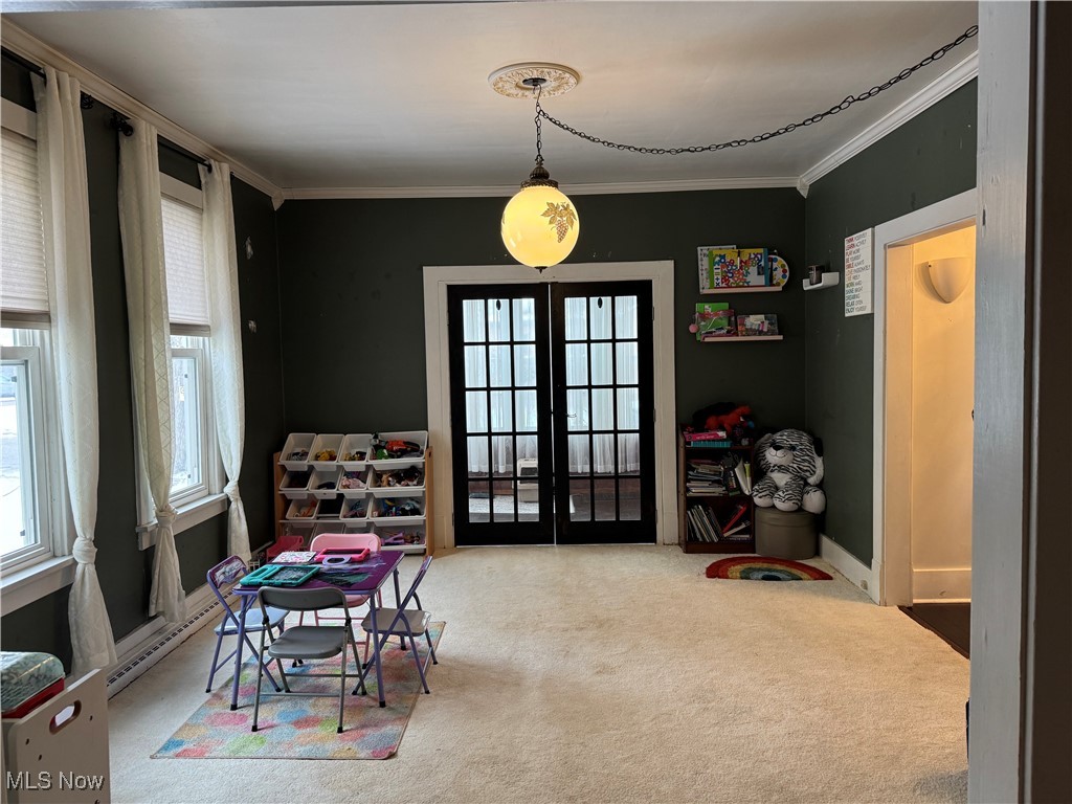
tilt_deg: -3.9
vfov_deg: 56.8
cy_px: 402
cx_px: 536
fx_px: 743
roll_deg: +1.3
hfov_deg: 71.6
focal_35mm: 24
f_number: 1.78
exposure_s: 1/60
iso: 200
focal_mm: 6.76
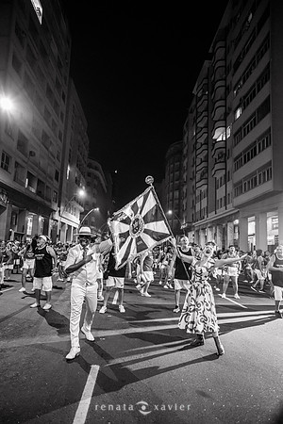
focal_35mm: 24
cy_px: 212
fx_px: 283
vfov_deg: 73.7
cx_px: 142
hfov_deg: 53.1
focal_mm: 24
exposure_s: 1/200
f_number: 2
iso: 5000
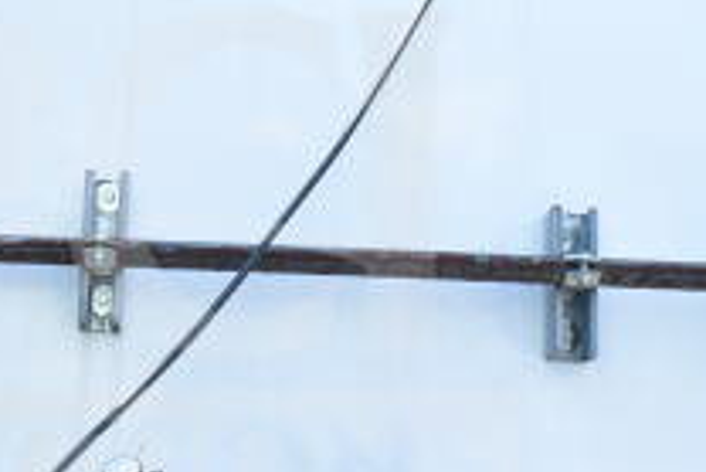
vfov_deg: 17.3
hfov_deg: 25.2
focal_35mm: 79
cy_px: 280
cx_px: 143
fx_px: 1550
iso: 1600
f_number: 10
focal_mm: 18
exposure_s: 1/400
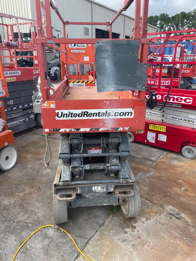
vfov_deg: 67.3
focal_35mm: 26
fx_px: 196
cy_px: 130
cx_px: 98
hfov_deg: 53.1
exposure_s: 1/924
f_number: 1.6
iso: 32
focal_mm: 4.2
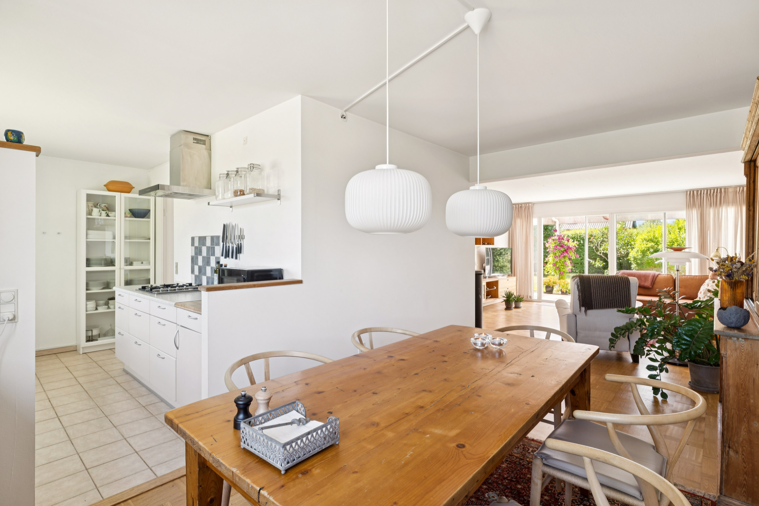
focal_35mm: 18
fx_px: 370
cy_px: 253
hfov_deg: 91.5
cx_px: 380
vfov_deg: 68.7
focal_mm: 11.7
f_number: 7.1
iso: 100
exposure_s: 1/13
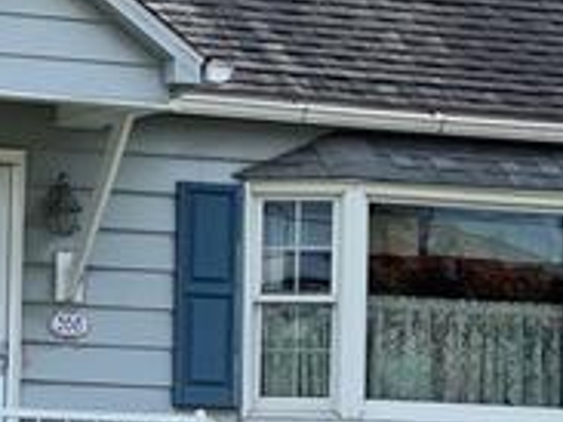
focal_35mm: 269
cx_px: 22
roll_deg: -0.7
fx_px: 4372
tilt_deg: +5.6
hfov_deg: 7.3
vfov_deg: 5.5
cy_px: 280
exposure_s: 1/365
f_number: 2.8
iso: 32
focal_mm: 9
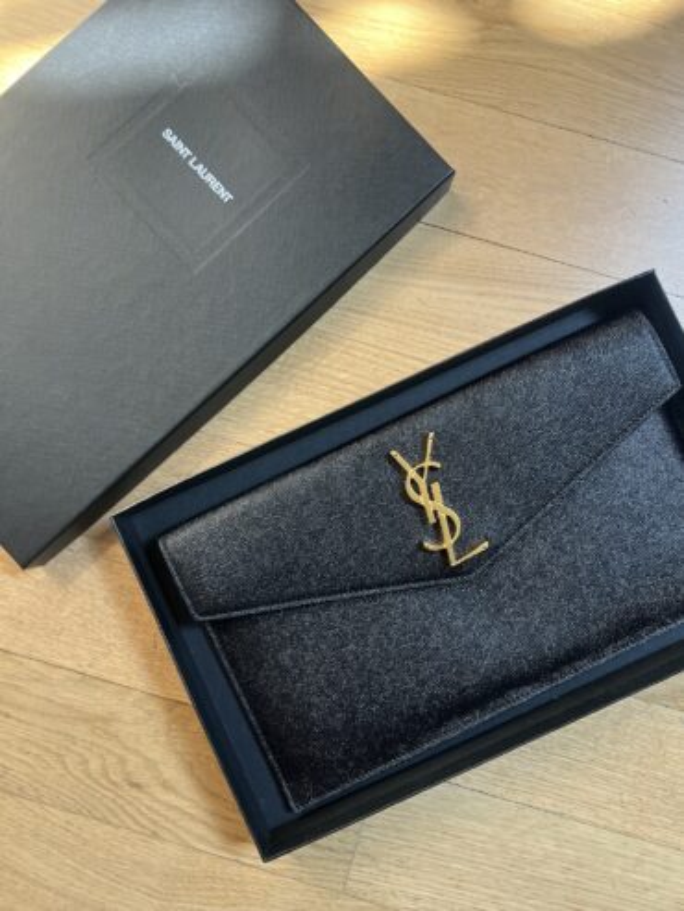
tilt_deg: -88.6
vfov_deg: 67.3
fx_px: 685
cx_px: 342
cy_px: 456
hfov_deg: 53.1
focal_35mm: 26
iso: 125
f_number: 1.5
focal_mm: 5.7
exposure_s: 1/121
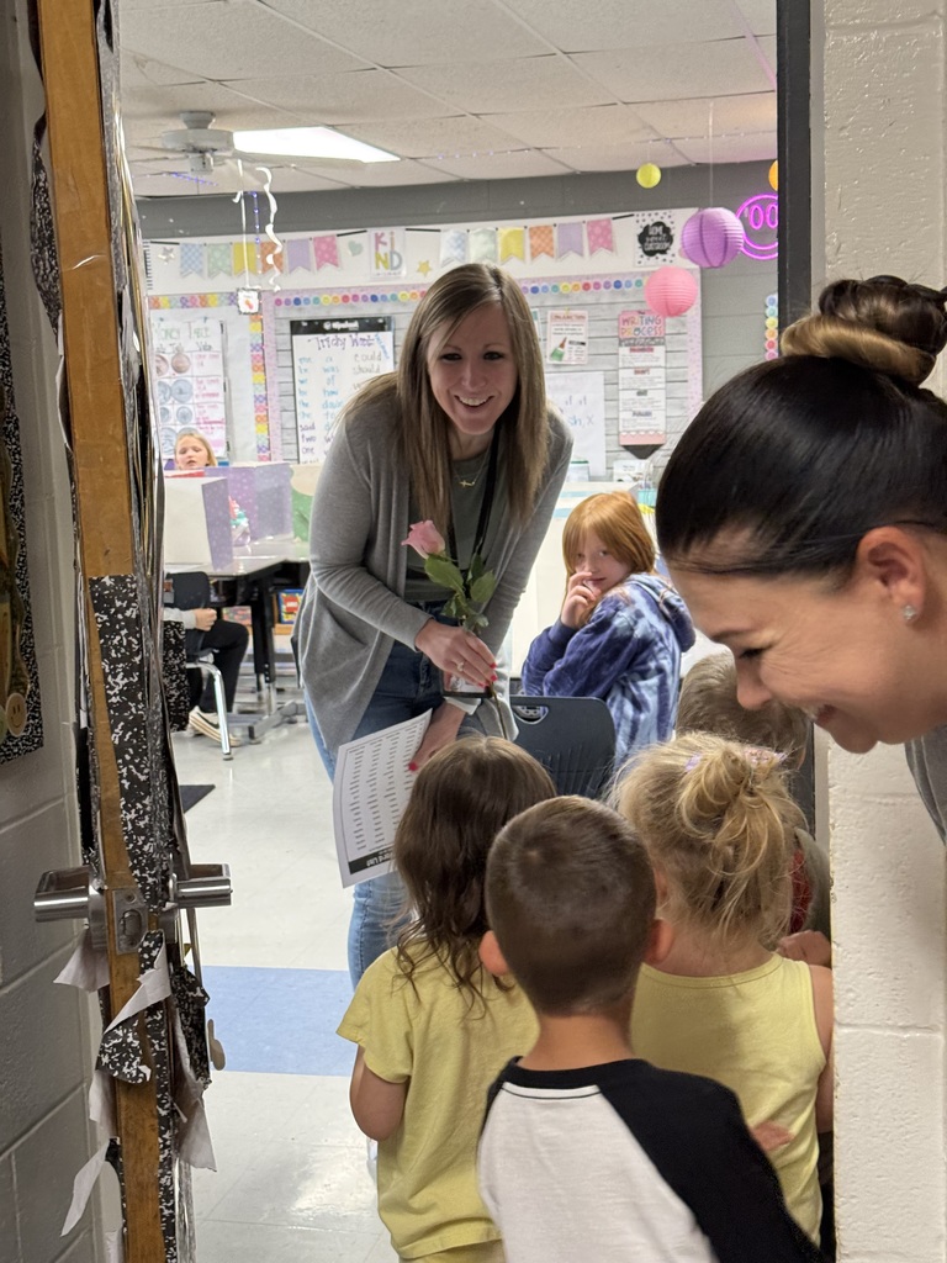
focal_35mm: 48
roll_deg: +1.1
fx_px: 1751
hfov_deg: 30.3
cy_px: 632
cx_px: 474
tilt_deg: -9.5
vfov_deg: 39.7
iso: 200
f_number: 1.78
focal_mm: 6.76
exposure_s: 1/60
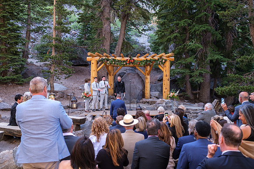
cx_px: 127
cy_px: 84
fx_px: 247
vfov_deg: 37.9
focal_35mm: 35
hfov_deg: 54.4
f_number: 2.8
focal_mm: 23
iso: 160
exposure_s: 1/75
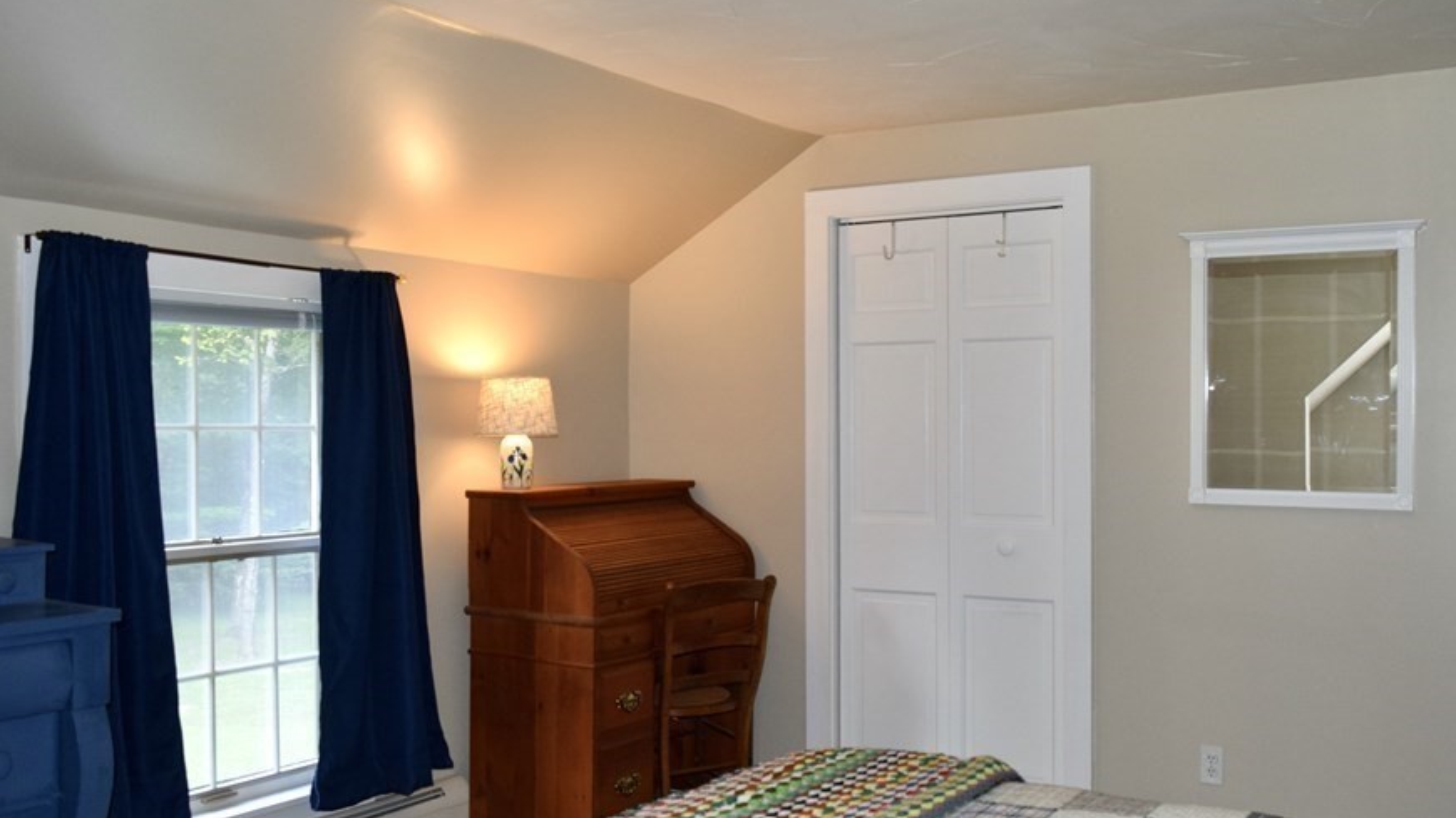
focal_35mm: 37
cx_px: 788
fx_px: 1428
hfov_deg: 54.0
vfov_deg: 32.0
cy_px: 427
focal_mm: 20
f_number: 5.6
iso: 800
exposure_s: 1/125
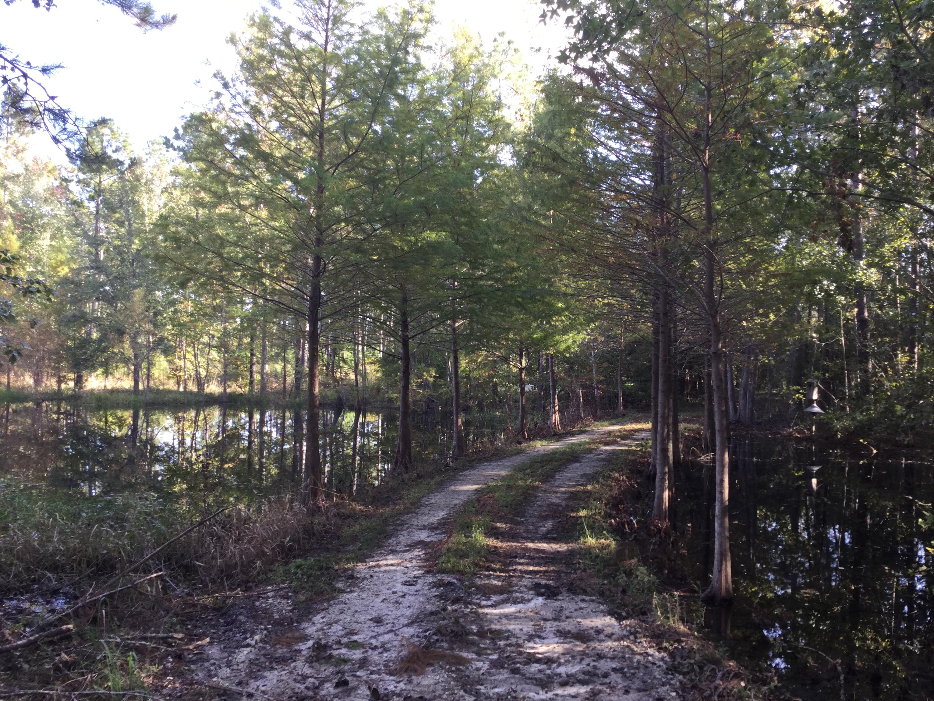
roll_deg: -2.3
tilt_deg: +1.6
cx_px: 467
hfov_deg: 58.4
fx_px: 836
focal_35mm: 31
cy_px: 350
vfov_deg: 45.4
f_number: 2.4
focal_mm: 3.3
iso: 25
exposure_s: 1/60
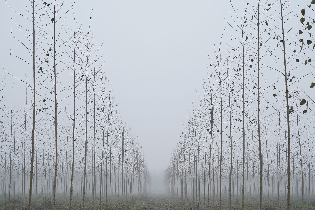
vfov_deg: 13.0
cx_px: 158
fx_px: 919
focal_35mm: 105
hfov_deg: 19.5
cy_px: 105
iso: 640
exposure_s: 1/250
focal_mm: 105
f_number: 11
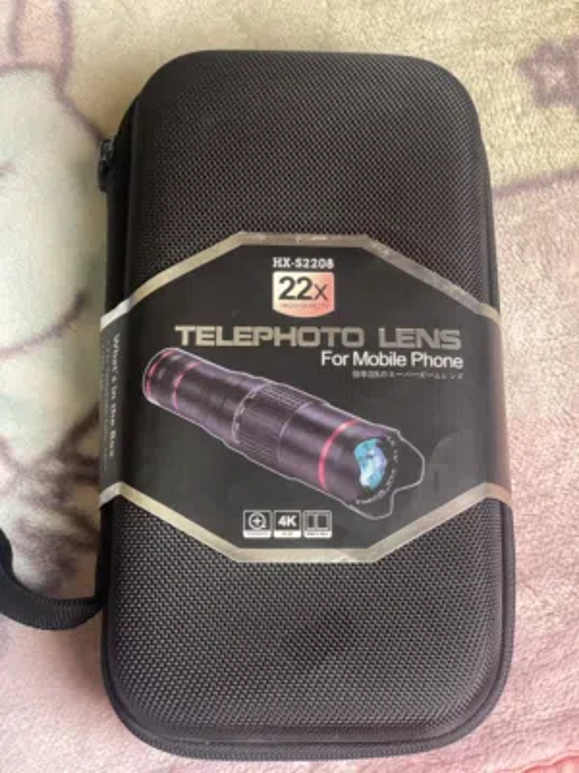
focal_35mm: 52
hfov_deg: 28.0
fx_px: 1160
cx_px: 290
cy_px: 386
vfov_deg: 36.8
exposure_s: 1/40
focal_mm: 6
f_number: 2
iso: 320
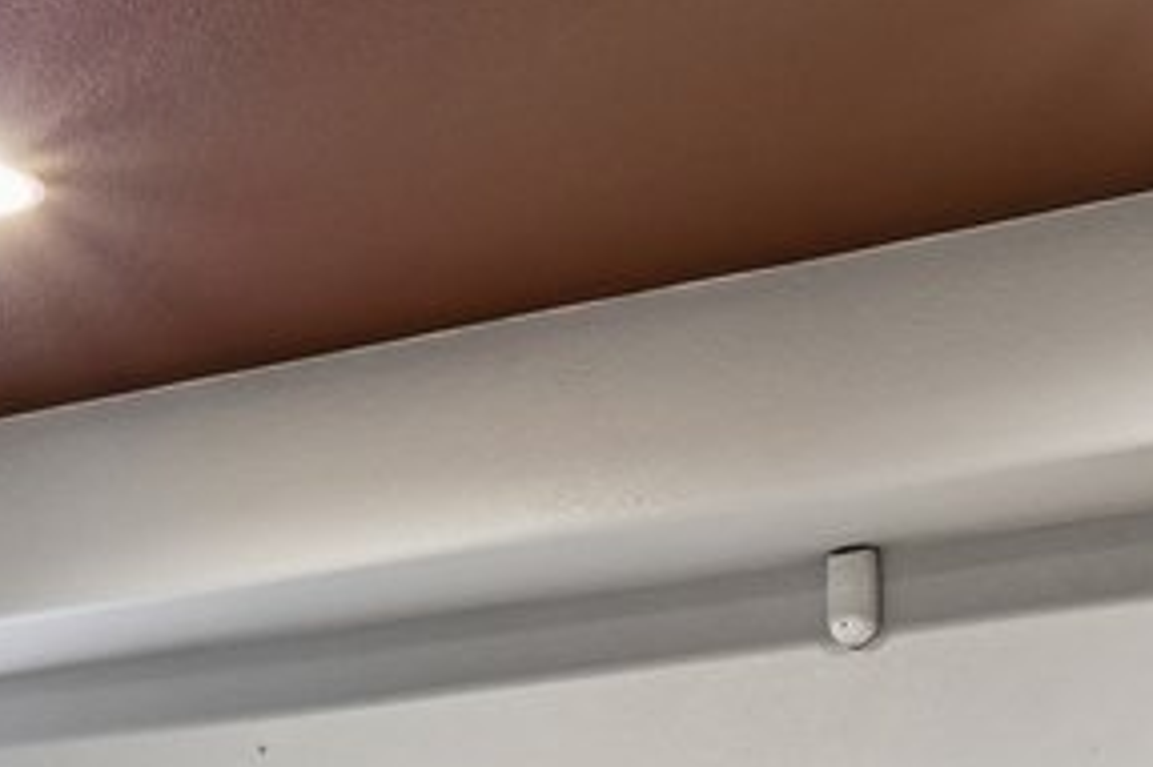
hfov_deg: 20.0
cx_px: 108
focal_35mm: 100
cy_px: 1239
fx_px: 3201
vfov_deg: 12.8
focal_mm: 14
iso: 400
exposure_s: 1/3.33
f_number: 10
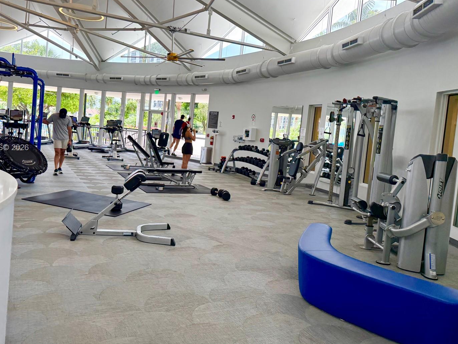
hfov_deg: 63.1
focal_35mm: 28
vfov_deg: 49.6
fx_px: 371
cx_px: 192
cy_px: 148
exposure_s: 1/459
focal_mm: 6.76
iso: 100
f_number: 1.78
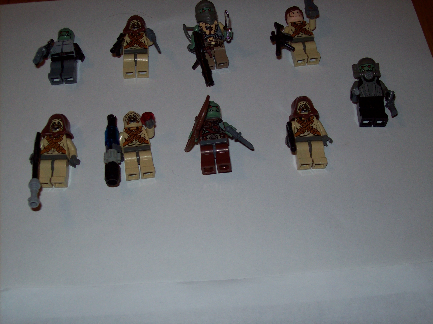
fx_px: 563
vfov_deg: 32.2
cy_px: 162
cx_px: 216
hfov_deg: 42.1
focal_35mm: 45
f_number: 3
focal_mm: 7.6
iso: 80
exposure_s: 1/73.6
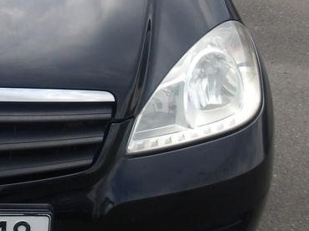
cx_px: -48
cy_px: 16
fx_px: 669
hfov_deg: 24.0
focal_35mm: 75
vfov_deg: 19.2
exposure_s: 1/739
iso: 100
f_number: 3
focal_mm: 4.9
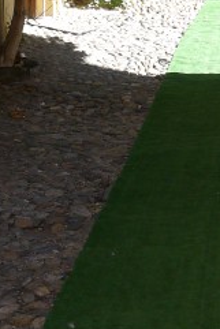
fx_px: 1062
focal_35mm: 116
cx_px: 224
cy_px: 16
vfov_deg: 17.3
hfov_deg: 11.7
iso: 80
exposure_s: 1/200
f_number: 2.8
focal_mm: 7.5
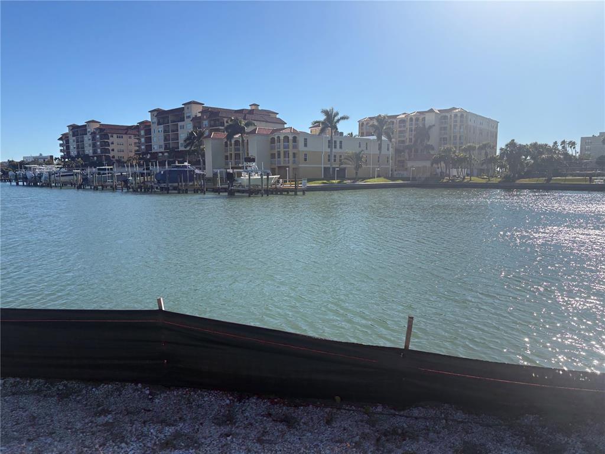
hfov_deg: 67.3
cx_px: 302
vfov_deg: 53.1
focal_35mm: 26
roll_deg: +0.2
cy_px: 227
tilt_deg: -2.3
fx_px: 454
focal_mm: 5.96
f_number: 1.6
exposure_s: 1/5814
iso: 50
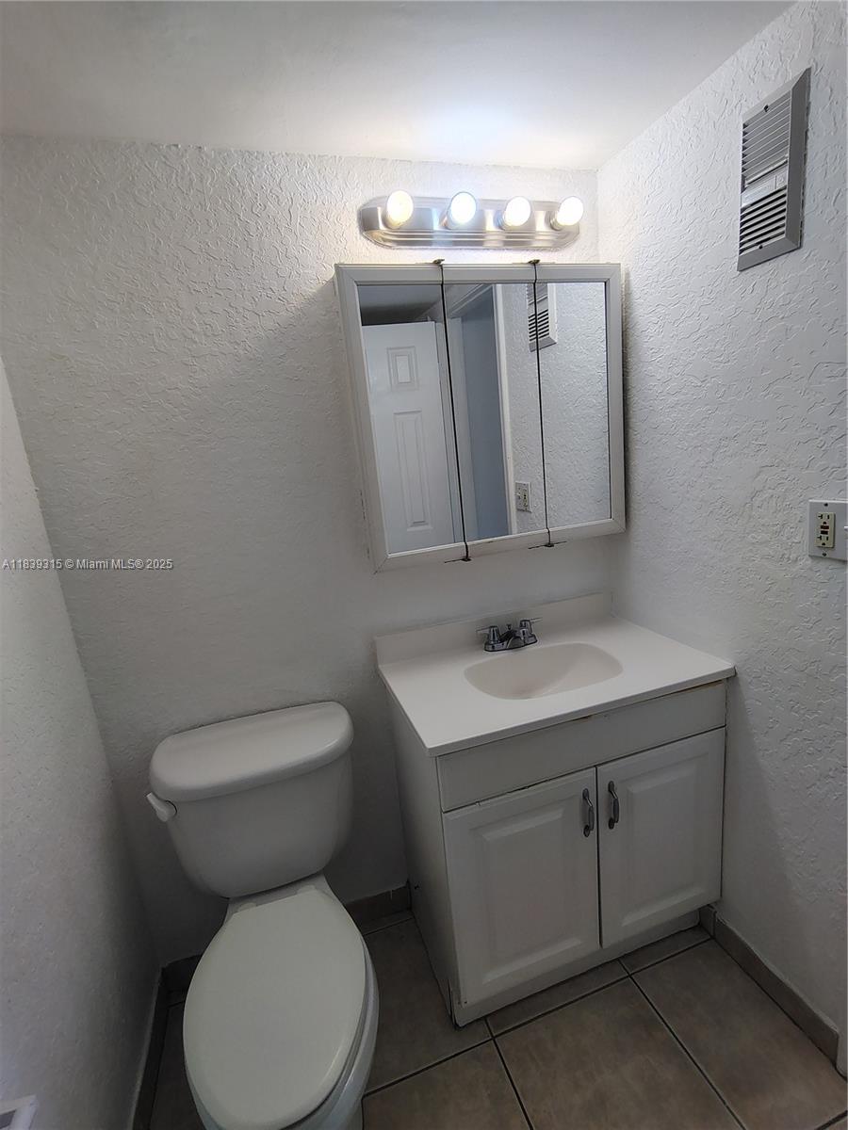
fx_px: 523
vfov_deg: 94.5
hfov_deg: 78.1
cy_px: 565
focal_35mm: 16
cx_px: 424
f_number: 2.2
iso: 197
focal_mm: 2.13
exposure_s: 1/120
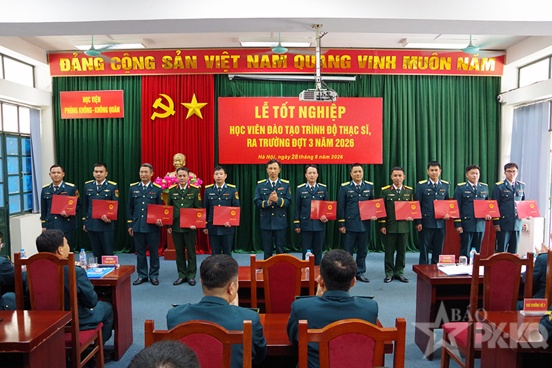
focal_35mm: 27
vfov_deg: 47.9
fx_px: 414
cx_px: 276
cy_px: 184
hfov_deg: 67.4
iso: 3200
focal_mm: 18
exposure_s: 1/30
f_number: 5.6
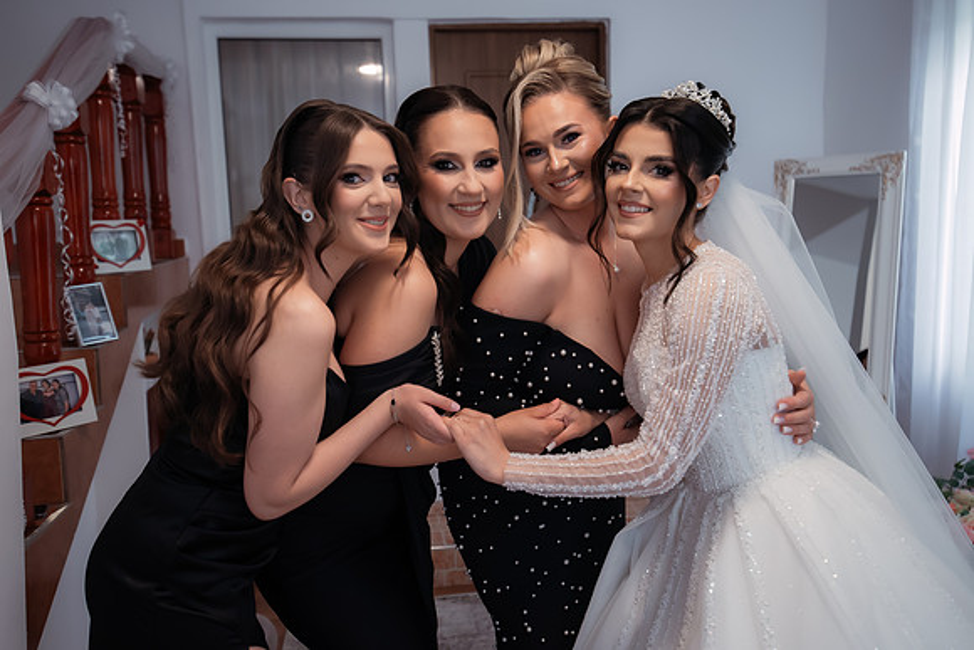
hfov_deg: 57.8
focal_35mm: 33
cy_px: 314
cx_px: 487
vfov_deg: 40.4
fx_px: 883
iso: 1600
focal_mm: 30
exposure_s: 1/250
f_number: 2.8
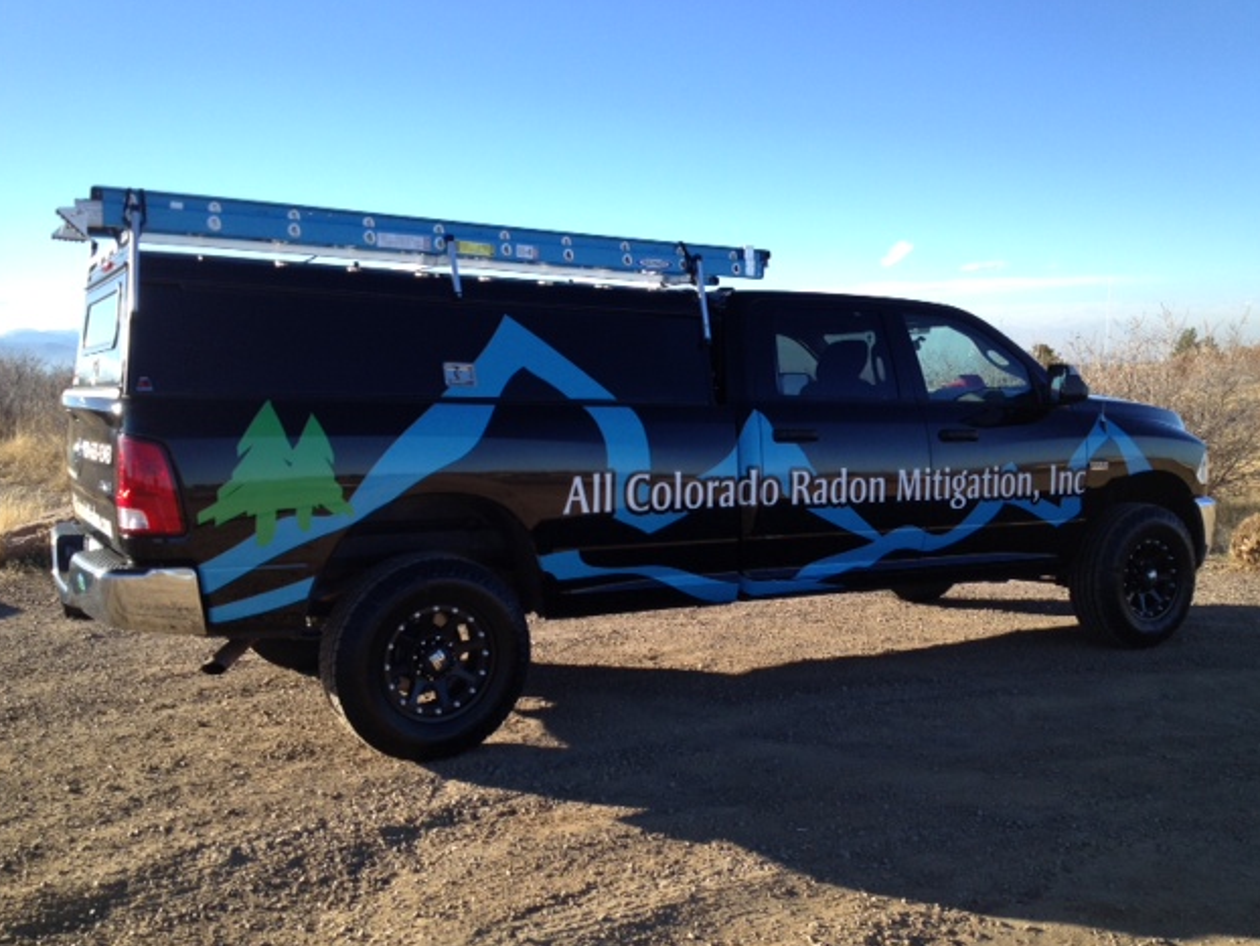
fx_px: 1311
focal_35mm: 36
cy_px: 476
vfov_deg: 39.7
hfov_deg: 51.3
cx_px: 622
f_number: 2.4
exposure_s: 1/665
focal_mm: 4.28
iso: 50
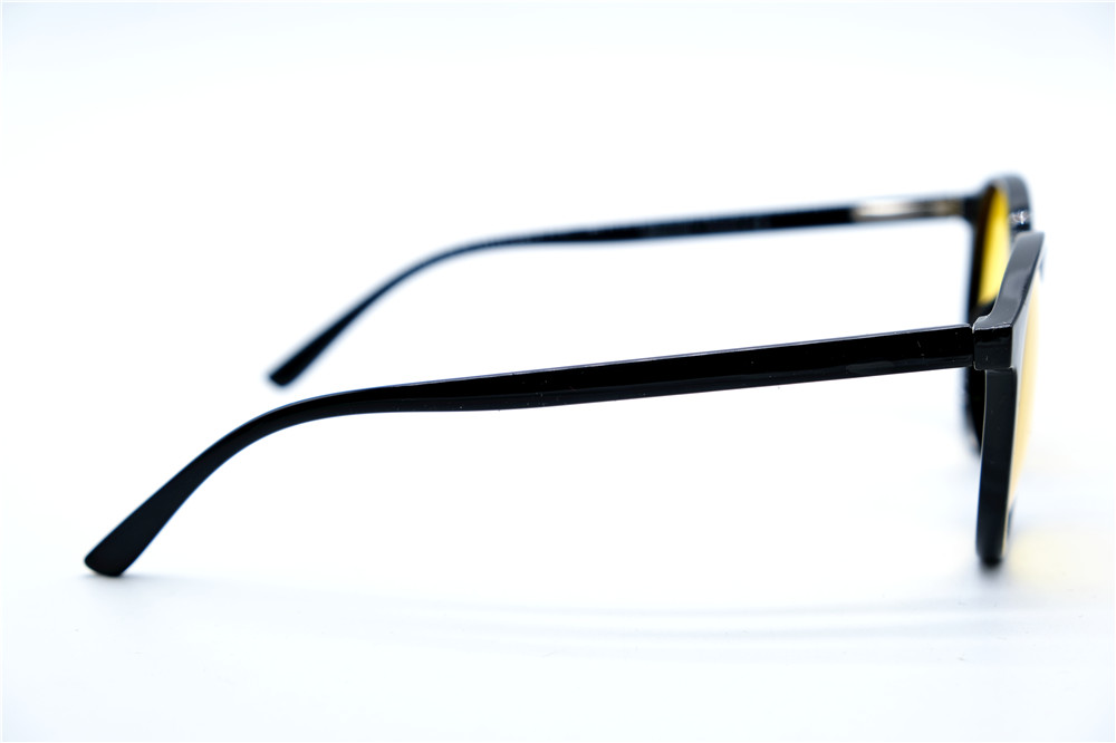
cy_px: 372
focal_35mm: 76
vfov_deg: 17.9
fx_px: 2355
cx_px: 558
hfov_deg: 26.7
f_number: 5.6
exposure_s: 1/140
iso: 160
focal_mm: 50.5
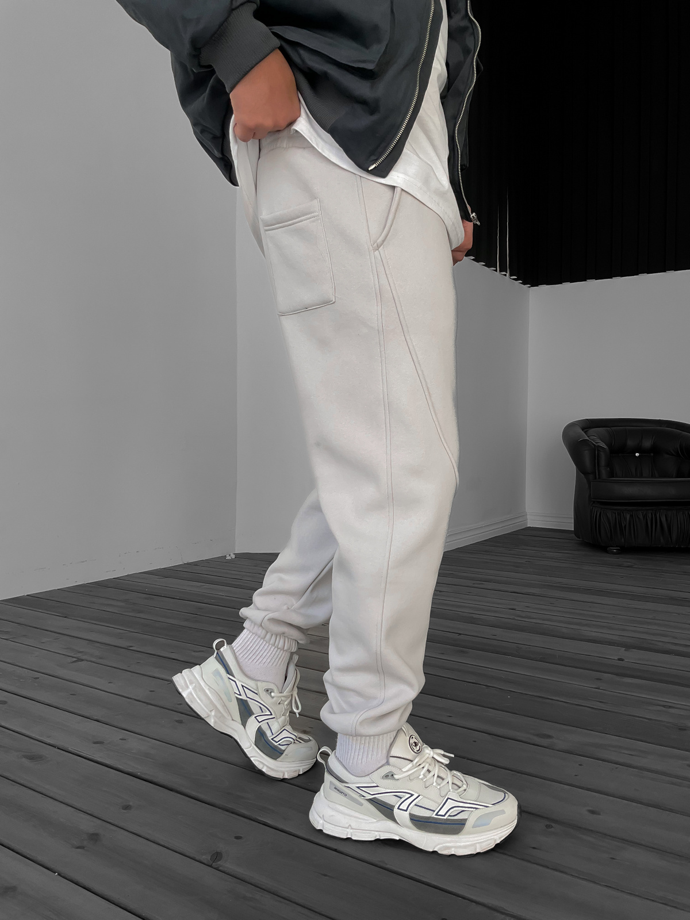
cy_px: 460
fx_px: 771
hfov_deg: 48.2
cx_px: 345
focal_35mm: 29
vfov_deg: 61.7
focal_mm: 3
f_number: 1.8
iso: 32
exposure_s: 1/120
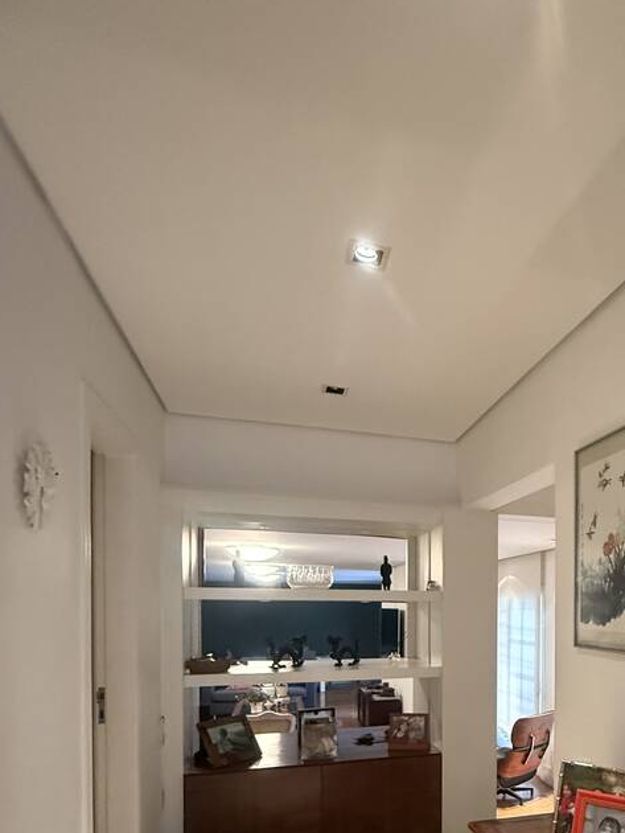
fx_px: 577
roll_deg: -1.2
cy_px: 624
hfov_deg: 53.7
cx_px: 484
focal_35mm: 24
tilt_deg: -1.0
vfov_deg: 67.1
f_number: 2.2
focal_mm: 2.22
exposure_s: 1/40
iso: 1000
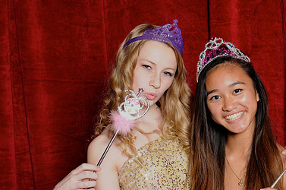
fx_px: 641
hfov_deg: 24.9
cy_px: 112
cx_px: 212
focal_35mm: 81
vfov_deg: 16.8
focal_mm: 35
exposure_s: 1/60
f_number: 8
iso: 400
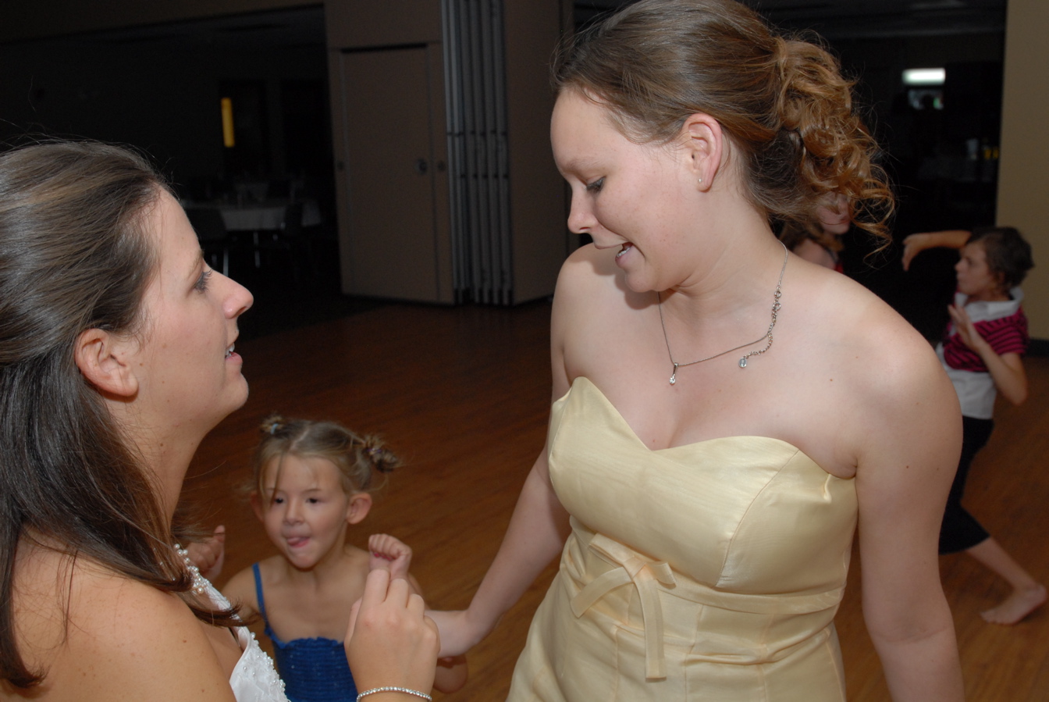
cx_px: 524
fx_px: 1050
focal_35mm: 36
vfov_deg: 37.0
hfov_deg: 53.1
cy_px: 351
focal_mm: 24
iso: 400
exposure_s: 1/60
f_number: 5.6
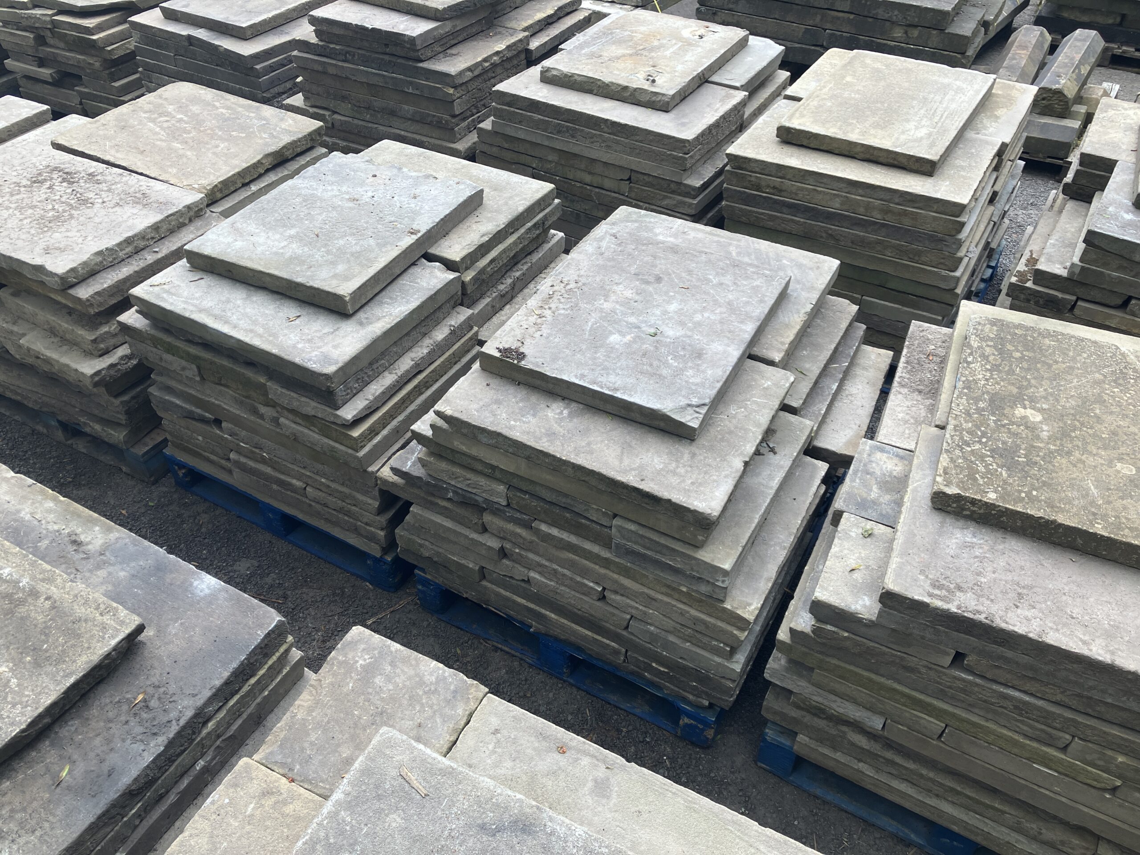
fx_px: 922
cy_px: 428
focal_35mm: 28
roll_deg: -0.9
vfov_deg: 49.7
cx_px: 570
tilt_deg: -41.2
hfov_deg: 63.4
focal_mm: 3.99
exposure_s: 1/217
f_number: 1.8
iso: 25
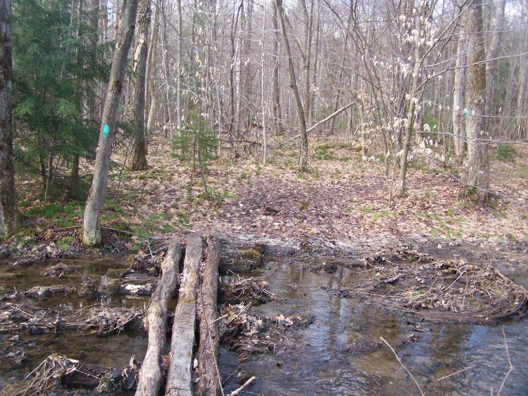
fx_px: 580
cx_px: 264
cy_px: 198
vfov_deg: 37.7
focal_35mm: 38
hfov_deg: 49.0
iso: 400
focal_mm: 6.3
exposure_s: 1/500
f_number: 2.8
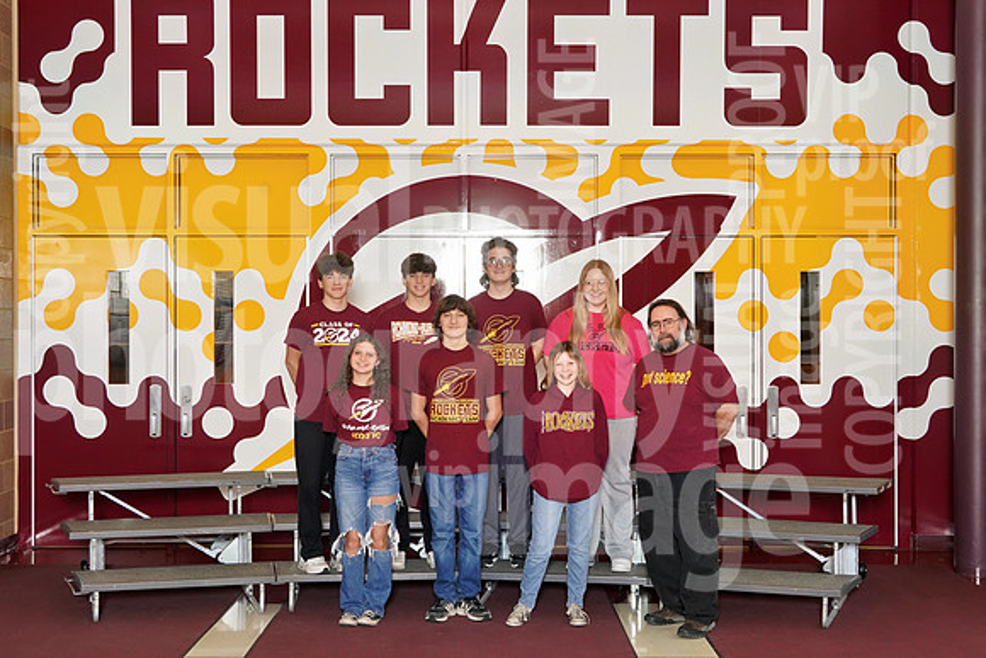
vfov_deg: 27.3
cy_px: 329
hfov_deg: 40.0
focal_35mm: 50
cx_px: 493
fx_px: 1356
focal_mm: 33
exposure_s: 1/80
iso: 1000
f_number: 11
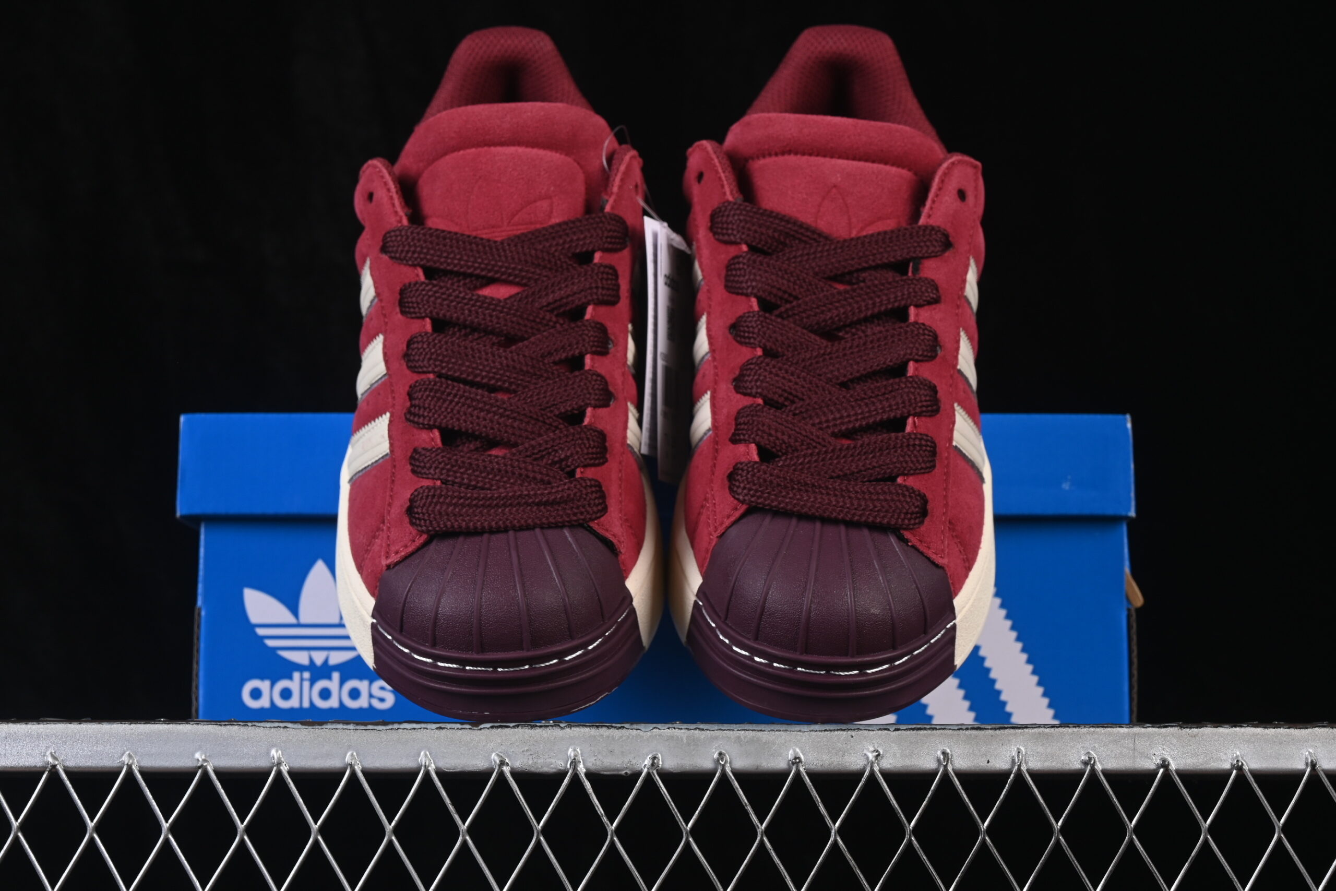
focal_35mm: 75
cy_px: 446
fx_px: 2783
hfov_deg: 27.0
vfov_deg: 18.2
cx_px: 668
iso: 160
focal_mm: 50
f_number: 8
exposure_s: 1/80
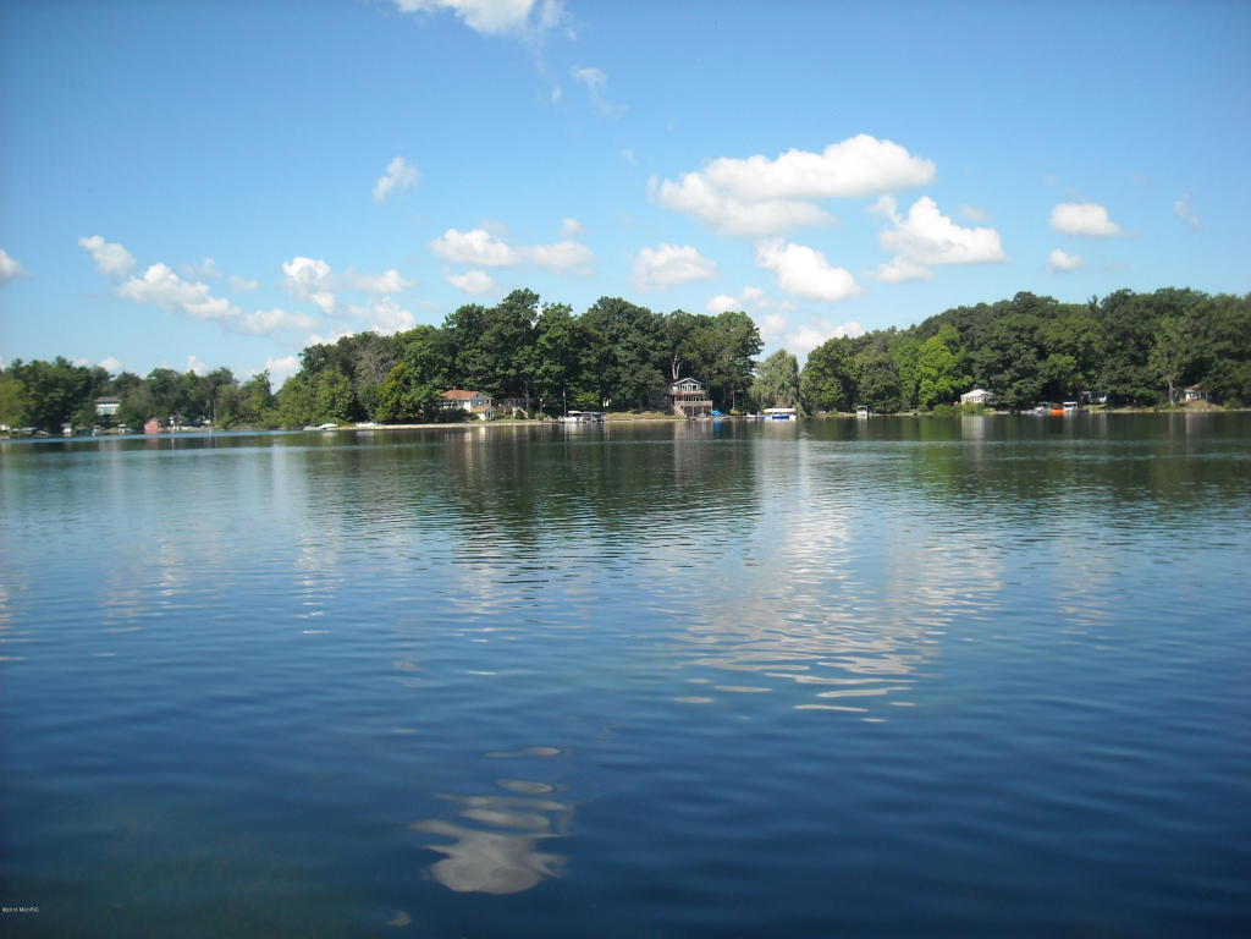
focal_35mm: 35
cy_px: 470
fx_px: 1265
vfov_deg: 40.7
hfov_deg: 52.6
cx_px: 626
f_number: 5.6
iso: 64
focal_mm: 5.7
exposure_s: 1/260
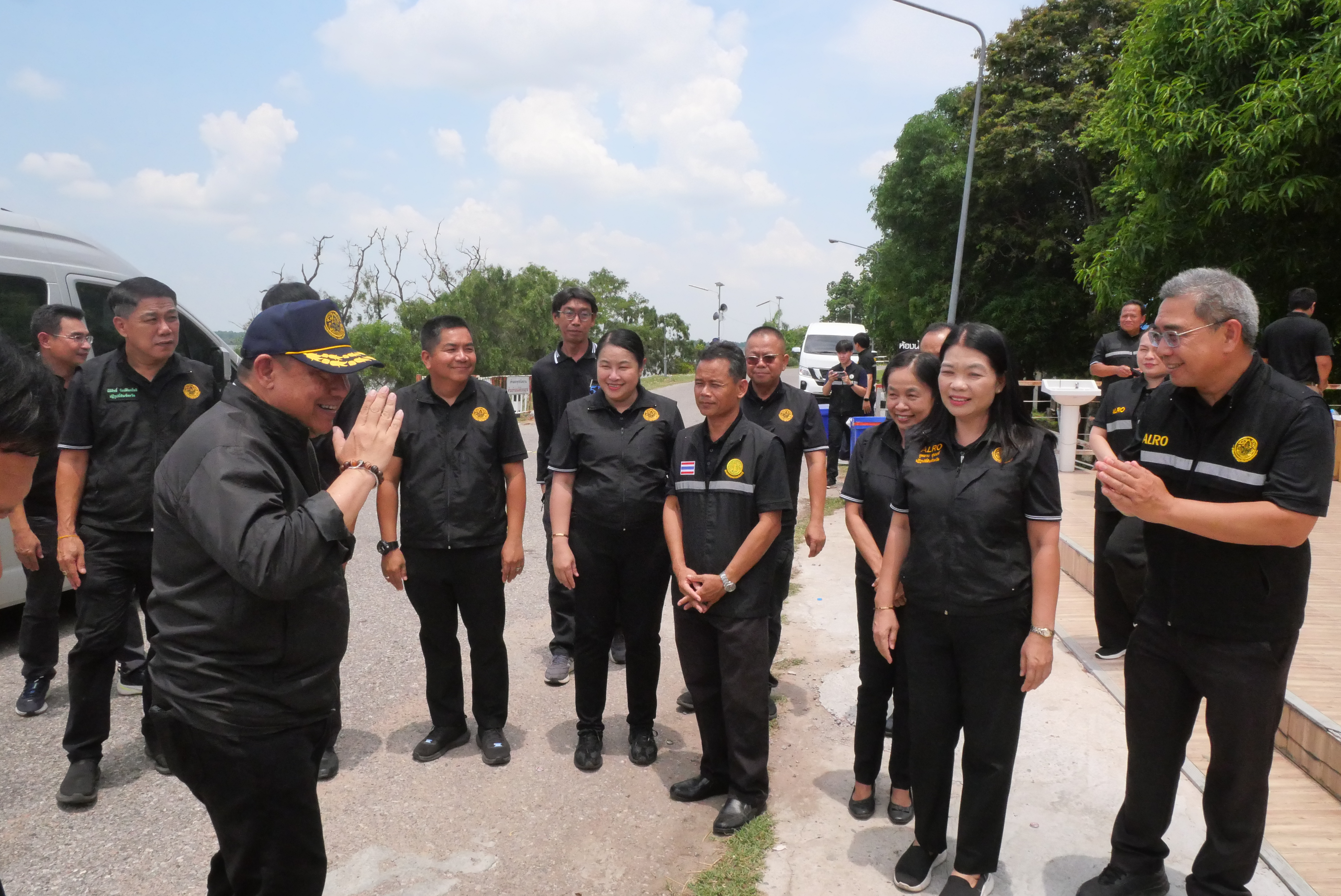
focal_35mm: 24
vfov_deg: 53.2
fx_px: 895
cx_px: 670
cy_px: 448
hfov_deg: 73.7
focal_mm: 12
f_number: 14
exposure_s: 1/2000
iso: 3200
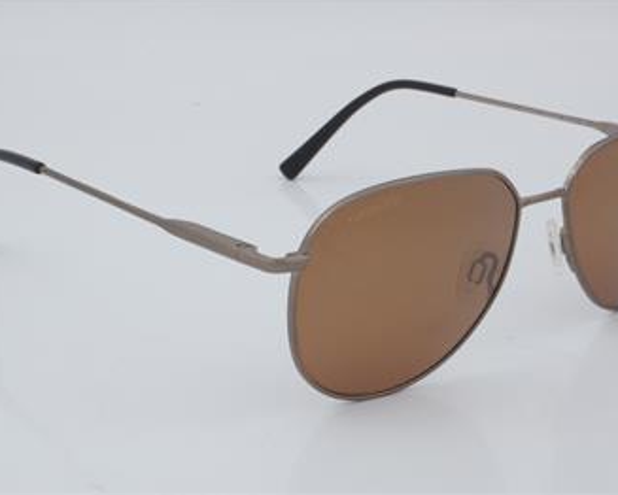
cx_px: 336
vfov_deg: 17.9
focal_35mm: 86
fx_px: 1574
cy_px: 246
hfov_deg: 22.2
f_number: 32
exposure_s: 1/3
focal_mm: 50
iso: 100
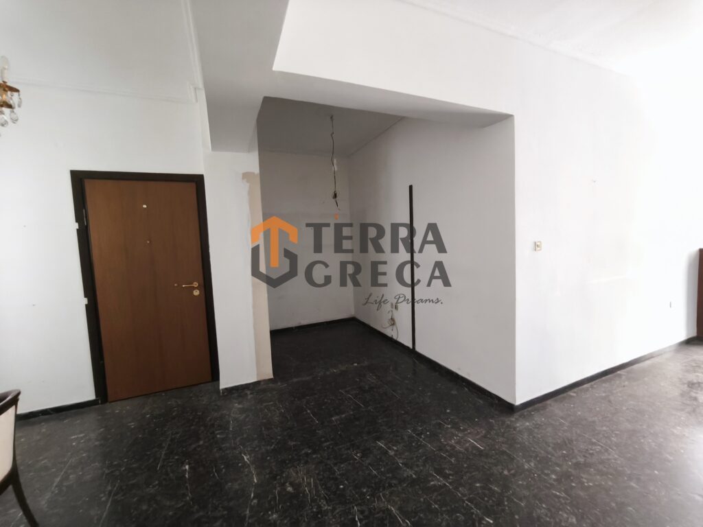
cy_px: 264
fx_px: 305
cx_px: 352
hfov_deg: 98.2
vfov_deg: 81.7
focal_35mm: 15
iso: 800
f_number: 2.2
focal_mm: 1.91
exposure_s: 1/25
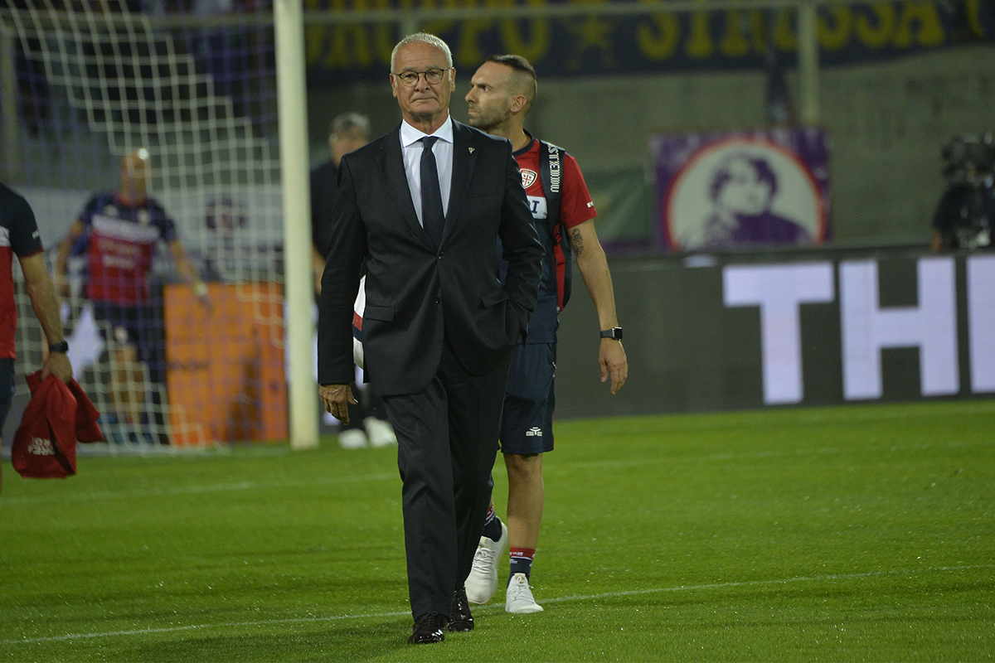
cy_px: 332
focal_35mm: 400
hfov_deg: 5.2
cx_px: 498
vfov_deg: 3.4
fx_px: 11055
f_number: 5.6
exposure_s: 1/800
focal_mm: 400
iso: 2500
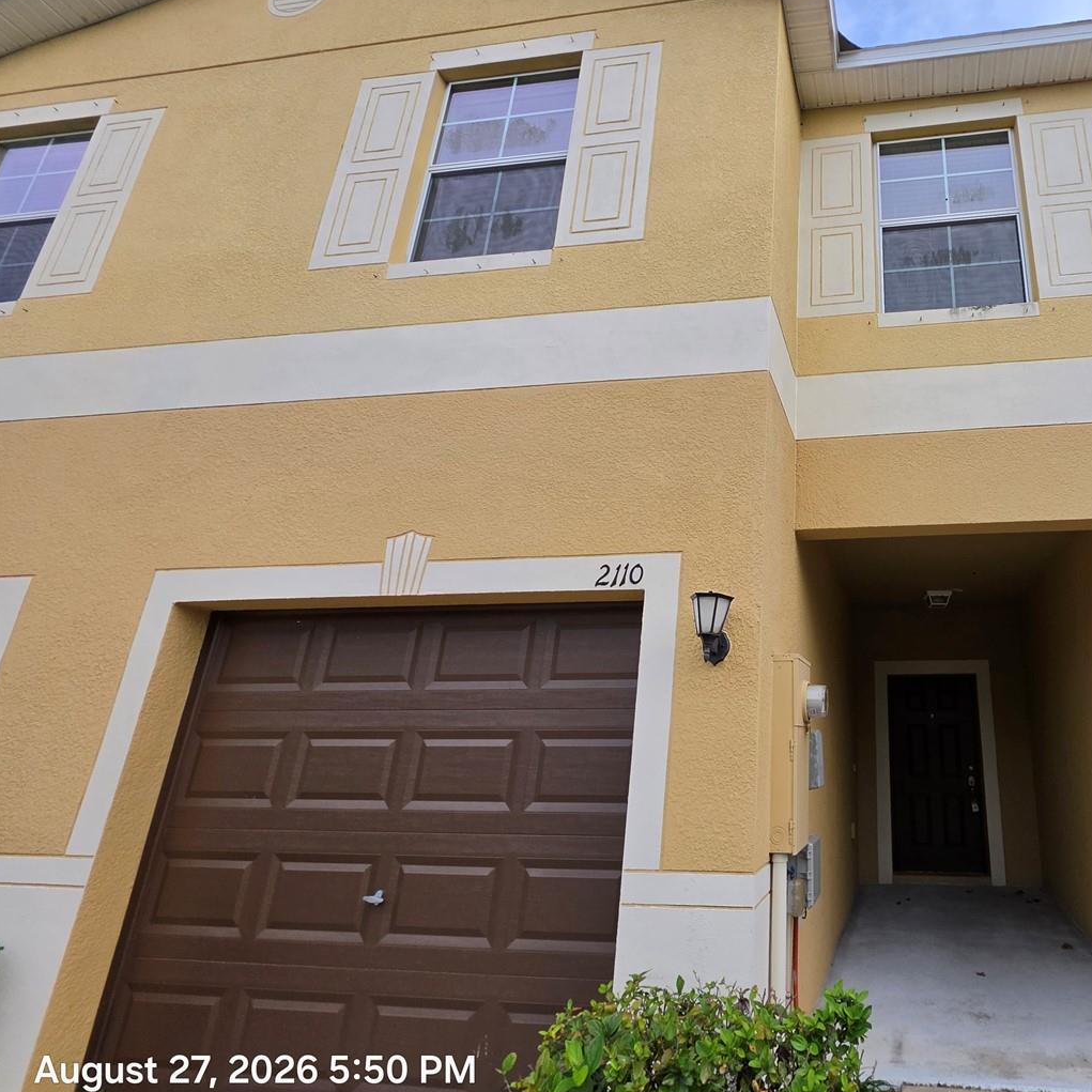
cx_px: 817
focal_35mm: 18
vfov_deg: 80.7
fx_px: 642
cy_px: 527
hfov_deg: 75.0
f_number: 1.9
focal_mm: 2.2
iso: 80
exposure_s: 1/2000
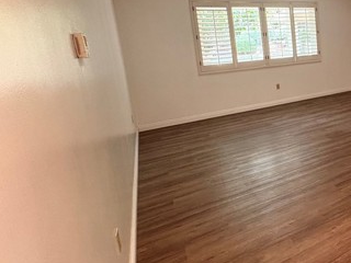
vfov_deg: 48.7
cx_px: 333
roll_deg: +3.7
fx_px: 284
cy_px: 83
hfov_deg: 53.1
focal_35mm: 28
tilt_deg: -8.7
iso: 500
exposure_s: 1/60
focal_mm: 2.22
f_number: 2.2
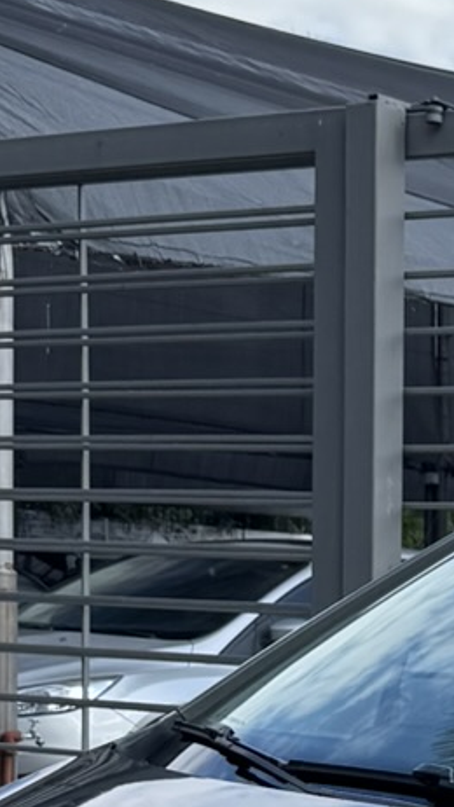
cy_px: 924
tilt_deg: -6.5
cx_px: 863
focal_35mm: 116
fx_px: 2482
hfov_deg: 9.8
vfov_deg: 17.7
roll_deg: -1.9
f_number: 1.78
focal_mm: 6.76
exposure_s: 1/3247
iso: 80
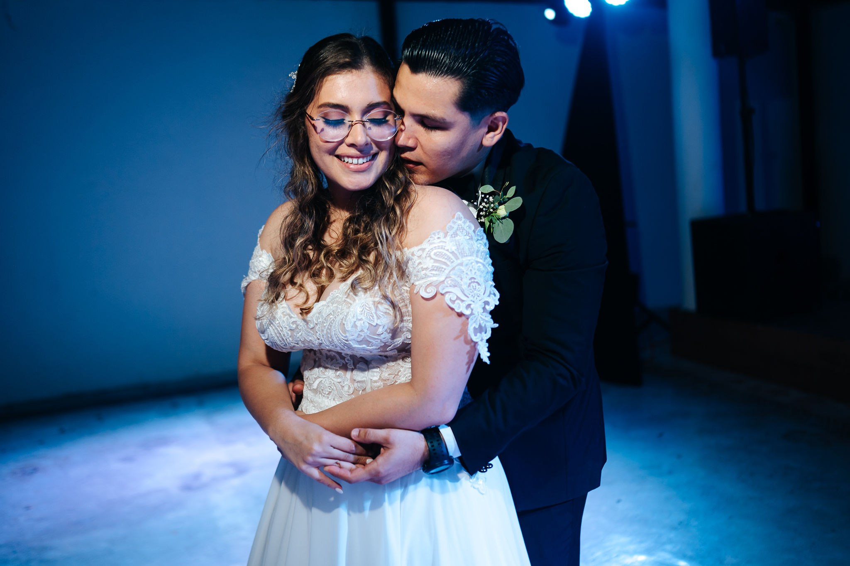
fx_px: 924
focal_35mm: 39
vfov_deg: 34.0
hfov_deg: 49.3
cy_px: 252
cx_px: 475
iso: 200
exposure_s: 1/160
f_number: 1.8
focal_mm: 35
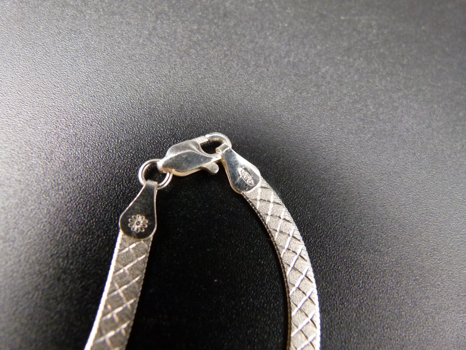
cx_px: 233
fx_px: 337
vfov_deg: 54.9
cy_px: 175
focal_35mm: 25
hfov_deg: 69.4
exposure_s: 1/50
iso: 400
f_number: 2.8
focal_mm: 4.5
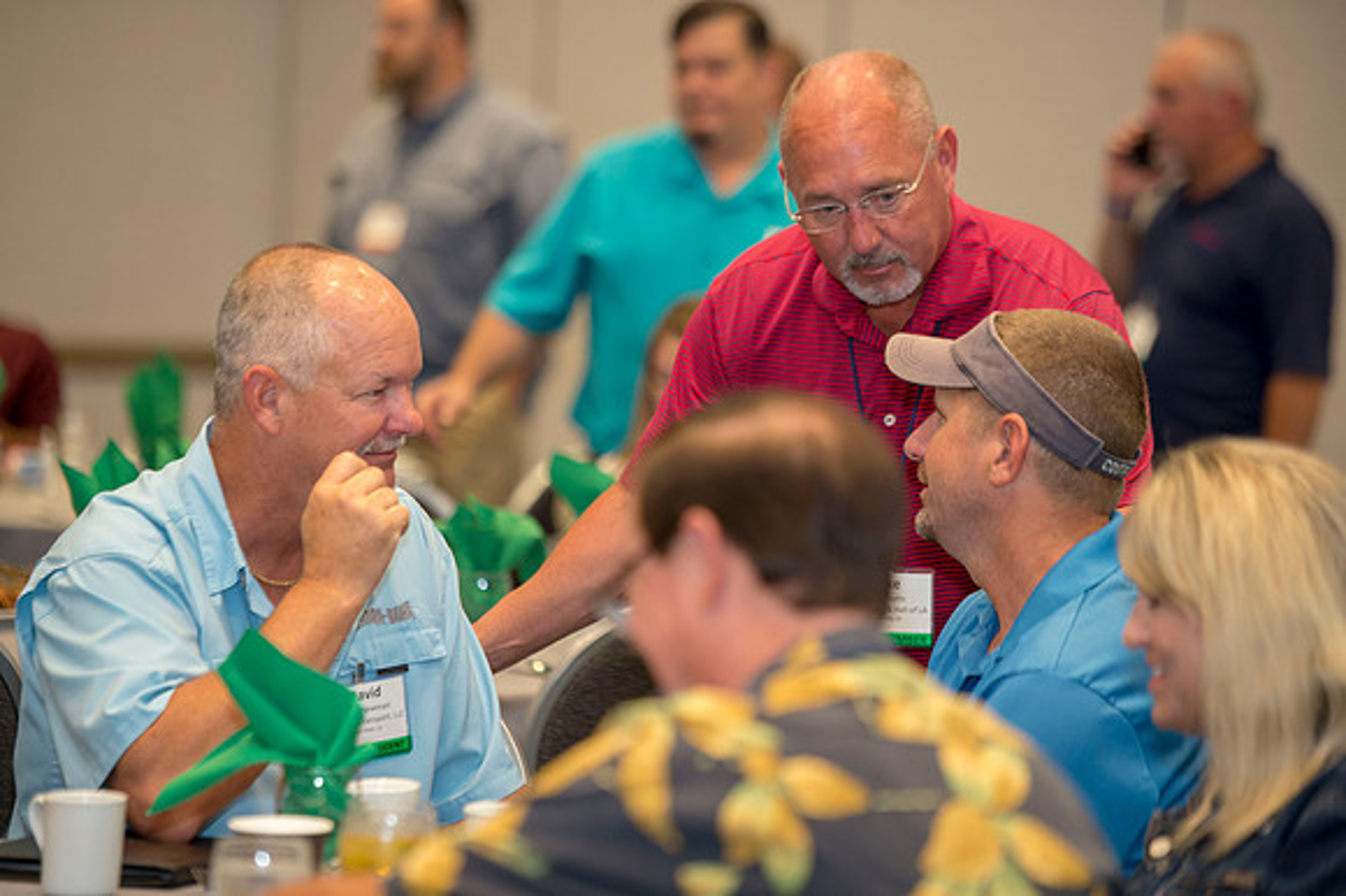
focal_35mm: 165
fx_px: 6165
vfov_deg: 8.3
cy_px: 448
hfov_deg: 12.5
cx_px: 673
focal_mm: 165
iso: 1600
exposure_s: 1/160
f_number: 2.8
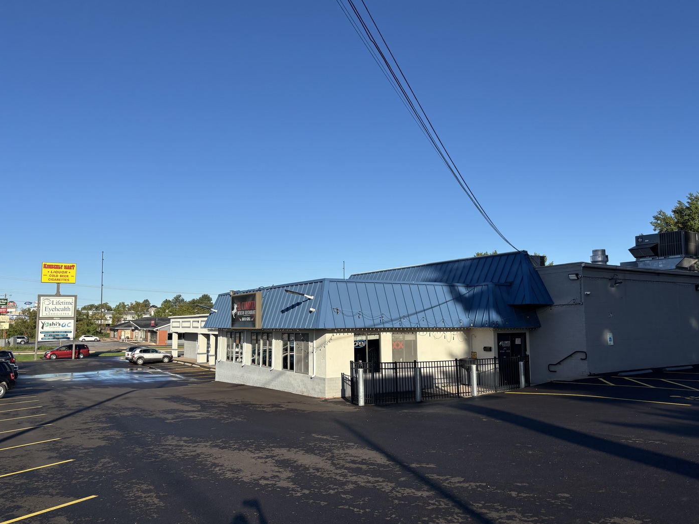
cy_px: 257
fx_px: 545
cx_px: 337
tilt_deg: +6.1
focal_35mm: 27
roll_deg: +0.3
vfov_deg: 51.3
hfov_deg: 65.3
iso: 50
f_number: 1.6
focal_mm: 5.96
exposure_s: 1/3650
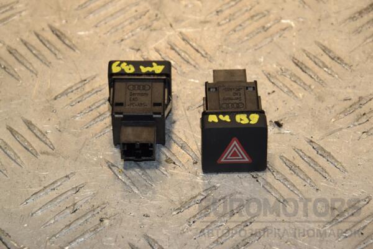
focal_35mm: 158
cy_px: 124
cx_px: 186
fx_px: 1632
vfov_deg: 8.7
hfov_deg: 13.0
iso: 800
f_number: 10
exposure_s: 1/200
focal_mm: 105
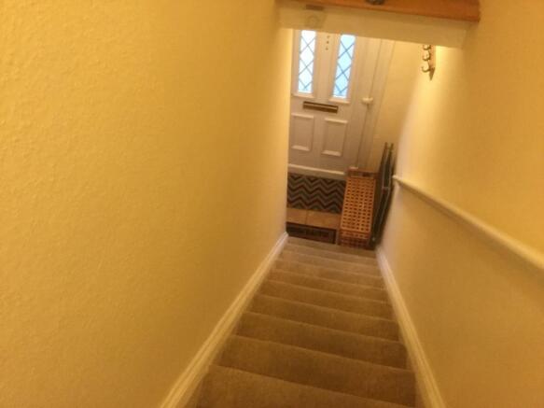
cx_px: 272
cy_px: 204
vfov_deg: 45.4
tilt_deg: -51.4
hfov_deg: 58.4
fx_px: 487
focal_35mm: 31
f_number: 2.4
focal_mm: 3.3
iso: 200
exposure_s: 1/17
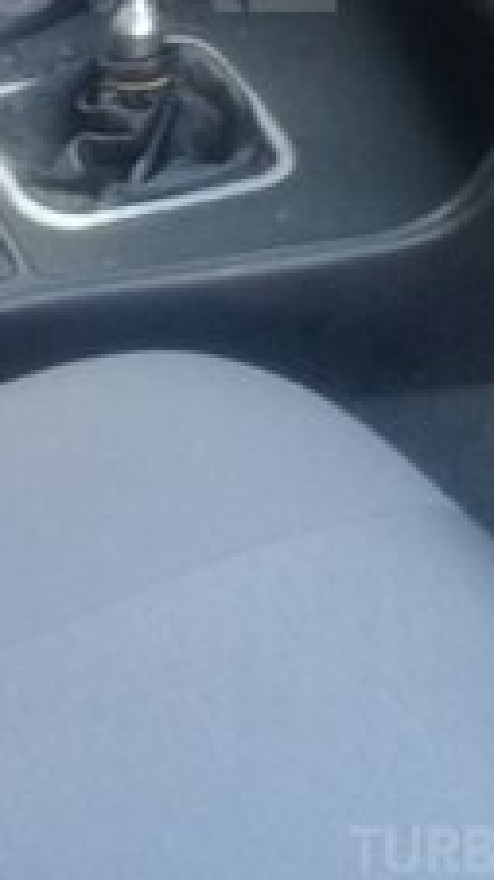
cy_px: -47
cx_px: -62
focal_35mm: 74
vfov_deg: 26.7
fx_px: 1725
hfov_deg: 15.8
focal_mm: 3.3
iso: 125
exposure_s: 1/33
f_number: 2.2
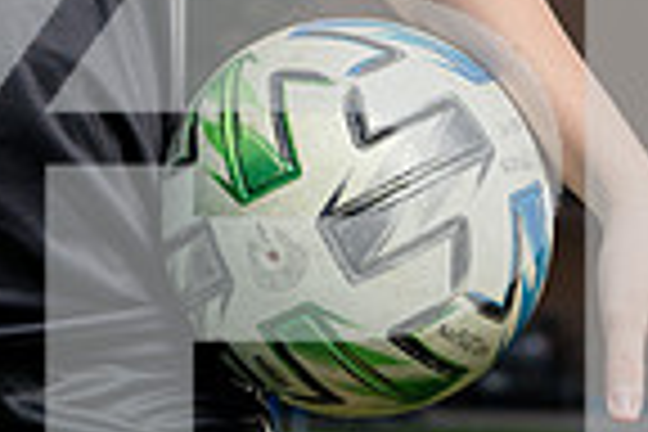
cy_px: -317
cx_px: -27
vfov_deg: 8.1
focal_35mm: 165
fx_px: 2970
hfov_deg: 12.3
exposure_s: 1/250
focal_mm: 41
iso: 160
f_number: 4
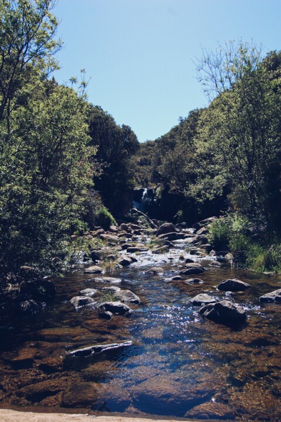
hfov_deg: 22.6
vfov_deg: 33.4
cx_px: 140
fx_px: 703
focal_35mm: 60
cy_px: 211
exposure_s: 1/320
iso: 200
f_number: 9
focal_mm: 40
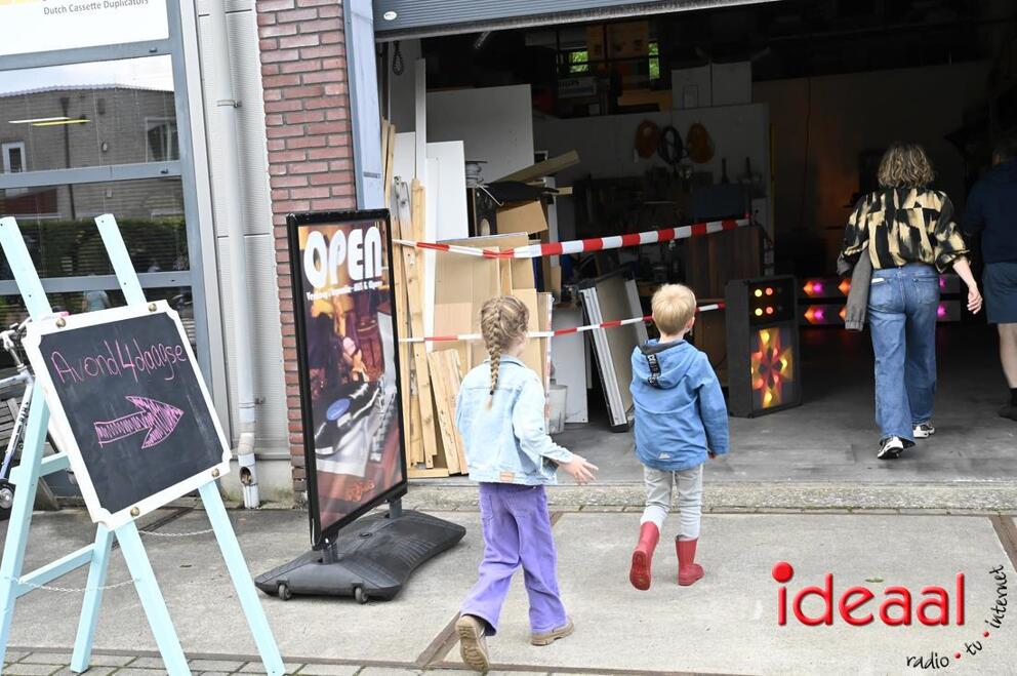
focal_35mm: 42
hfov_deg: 46.4
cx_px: 508
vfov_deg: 31.8
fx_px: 1185
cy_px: 338
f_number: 11
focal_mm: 42
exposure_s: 1/500
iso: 8000
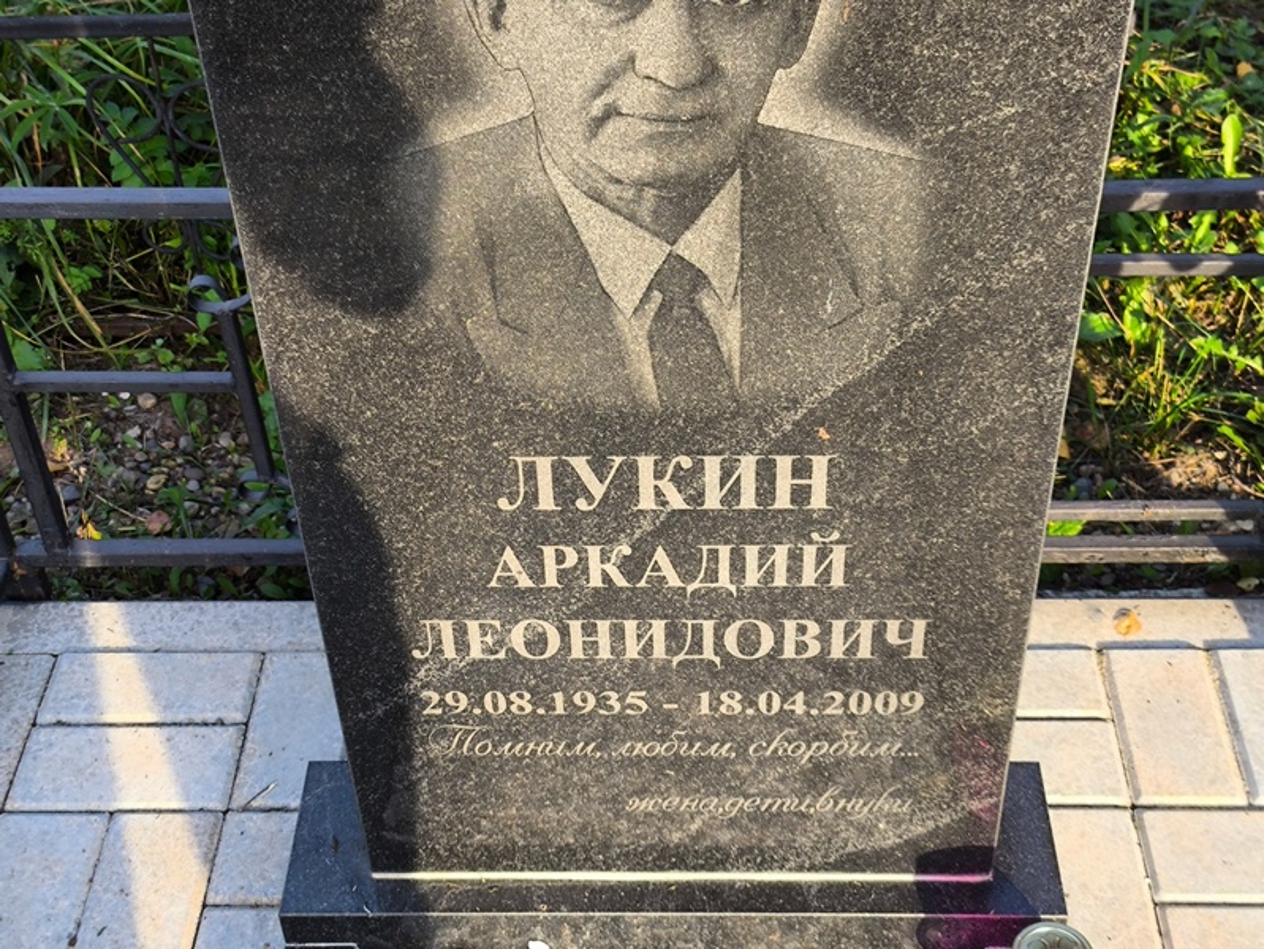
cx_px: 632
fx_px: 1827
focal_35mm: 50
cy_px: 474
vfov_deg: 29.1
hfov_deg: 38.2
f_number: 1.7
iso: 50
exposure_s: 1/216
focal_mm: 4.71
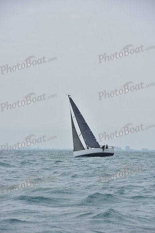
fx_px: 1291
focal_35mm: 200
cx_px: 78
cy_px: 116
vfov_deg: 10.3
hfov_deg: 6.9
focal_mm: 200
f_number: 11
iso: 250
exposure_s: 1/800
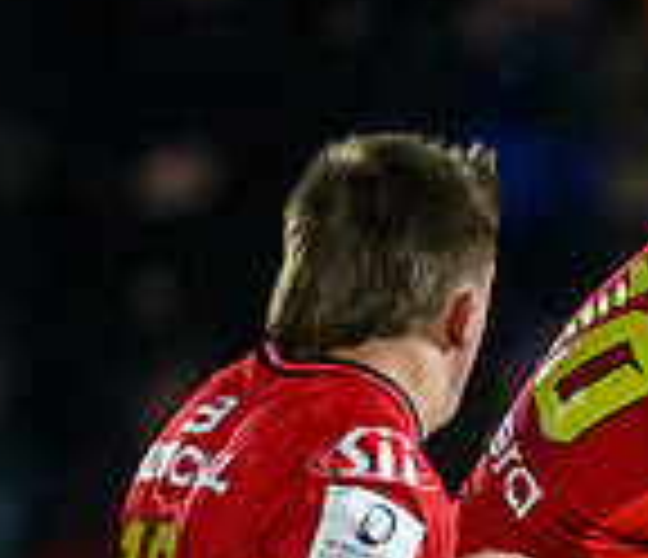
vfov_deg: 0.6
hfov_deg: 0.6
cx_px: 1203
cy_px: 1378
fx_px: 58004
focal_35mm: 2935
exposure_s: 1/3200
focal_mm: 400
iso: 5000
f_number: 3.2
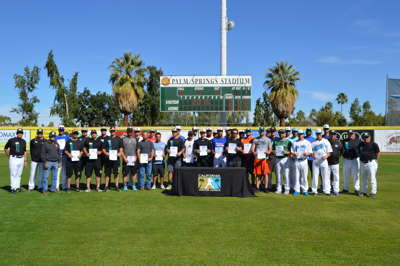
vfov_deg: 36.8
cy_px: 133
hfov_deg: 53.2
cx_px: 200
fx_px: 400
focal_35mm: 36
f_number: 9
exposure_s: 1/320
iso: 100
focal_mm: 24
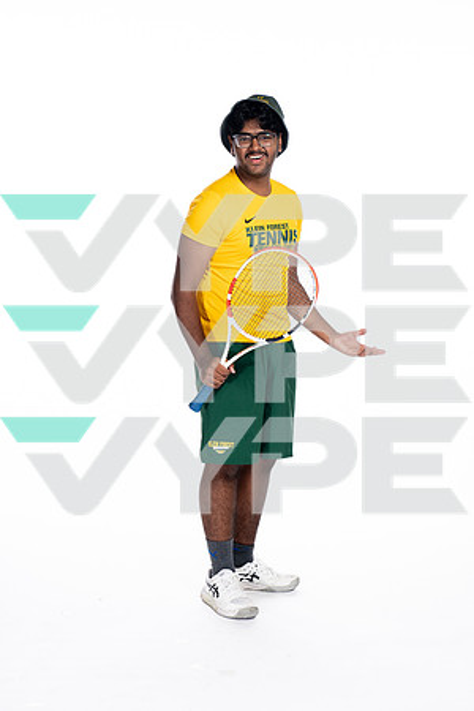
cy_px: 356
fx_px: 1382
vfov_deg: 28.8
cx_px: 237
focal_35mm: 70
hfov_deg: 19.5
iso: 400
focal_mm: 70
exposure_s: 1/250
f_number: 5.6
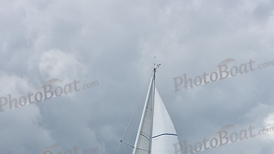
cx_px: 136
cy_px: 187
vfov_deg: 9.6
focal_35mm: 124
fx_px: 901
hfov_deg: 17.3
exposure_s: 1/1000
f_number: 8
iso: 250
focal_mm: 78
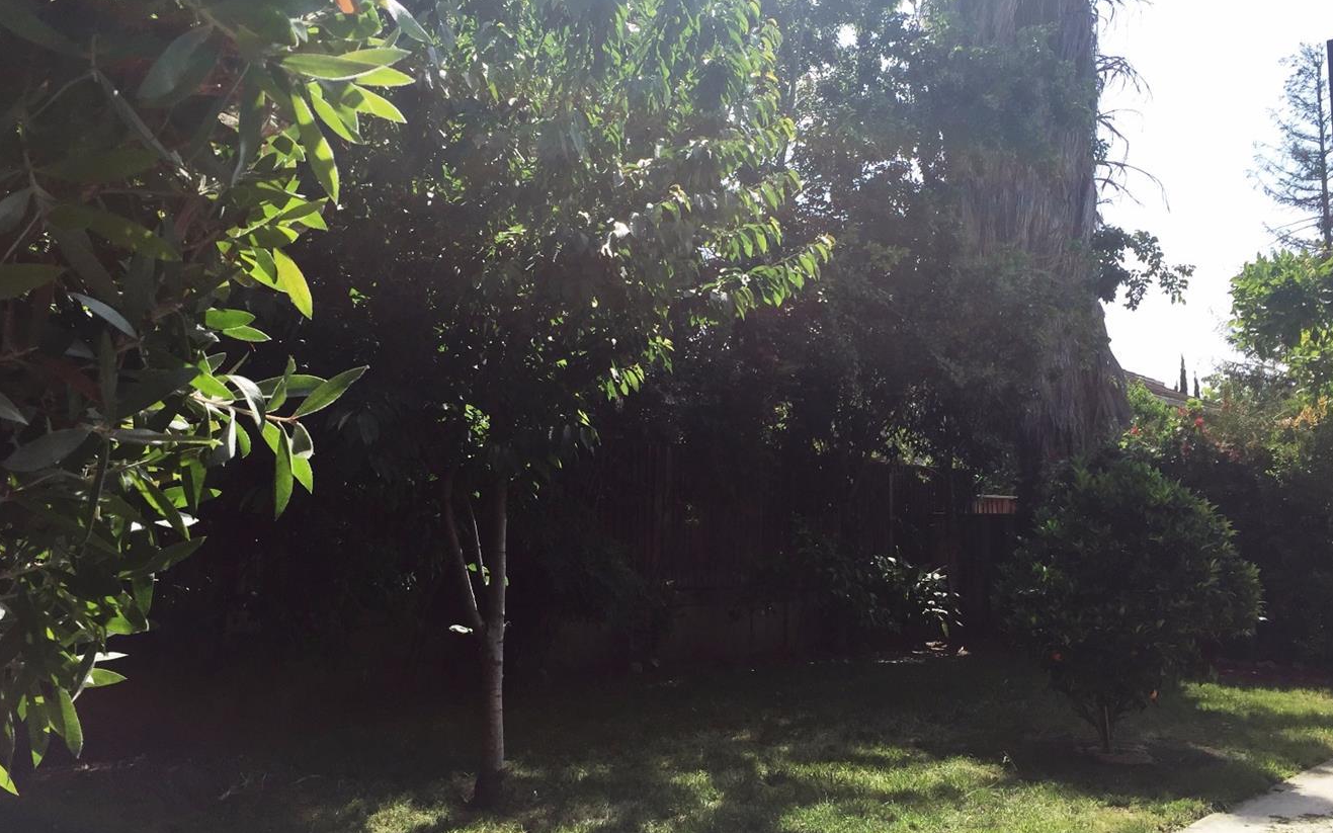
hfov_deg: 55.3
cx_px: 706
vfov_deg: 36.3
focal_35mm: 35
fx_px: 1271
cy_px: 402
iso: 32
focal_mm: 4.15
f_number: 2.2
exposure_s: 1/1412
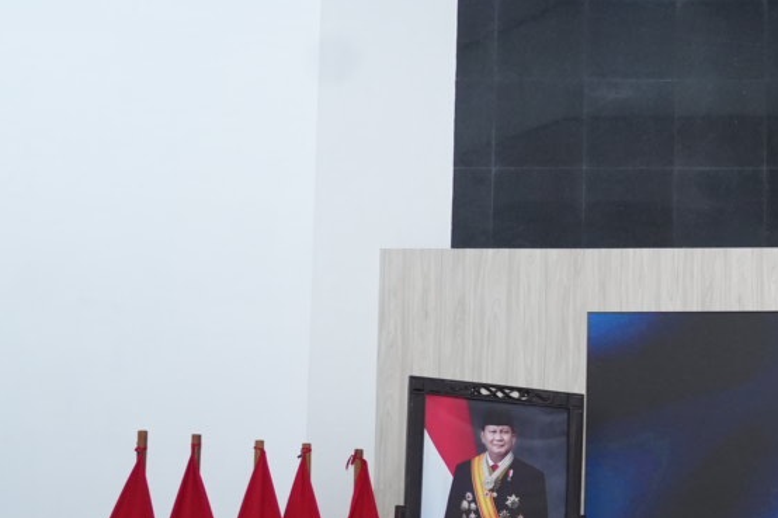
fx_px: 1577
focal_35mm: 73
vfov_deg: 18.3
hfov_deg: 23.7
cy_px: 497
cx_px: 1064
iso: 3200
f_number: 4
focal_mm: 25
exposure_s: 1/160
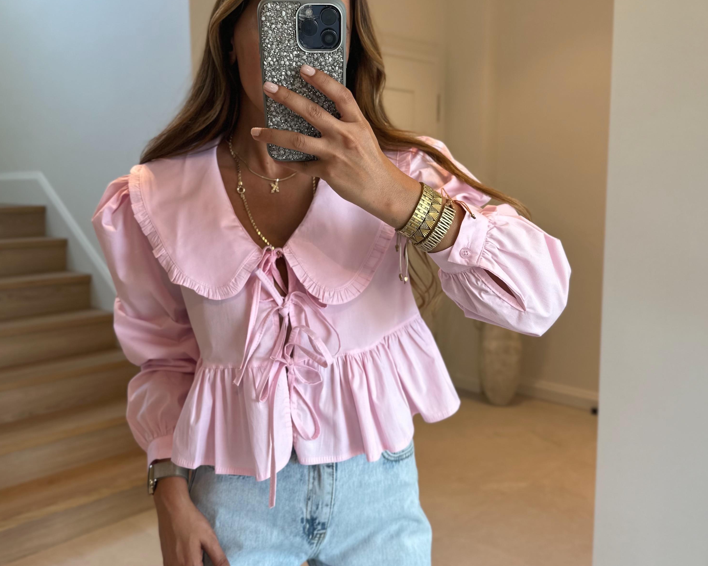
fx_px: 670
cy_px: 273
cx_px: 349
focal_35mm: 32
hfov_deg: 55.7
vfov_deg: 45.8
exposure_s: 1/100
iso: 80
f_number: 1.78
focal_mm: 6.86
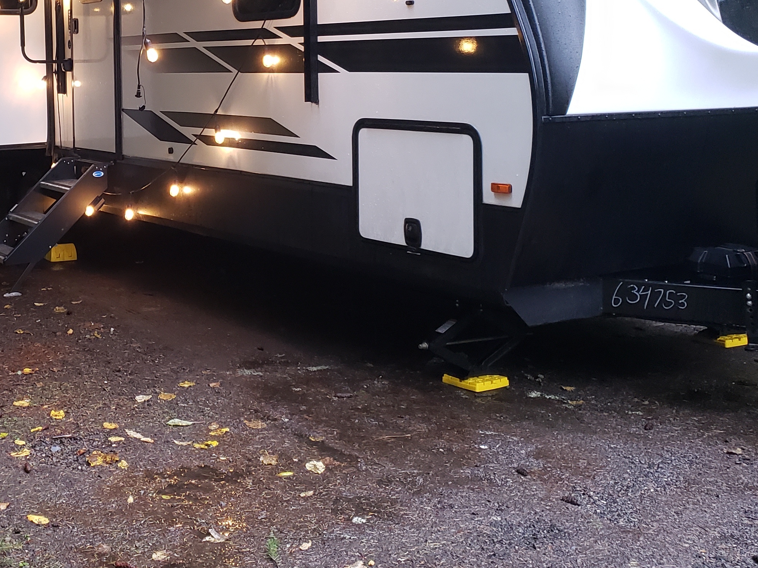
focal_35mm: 53
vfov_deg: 26.9
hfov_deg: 34.8
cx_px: 130
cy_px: 106
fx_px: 1160
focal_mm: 4.3
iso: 400
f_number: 1.5
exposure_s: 1/60
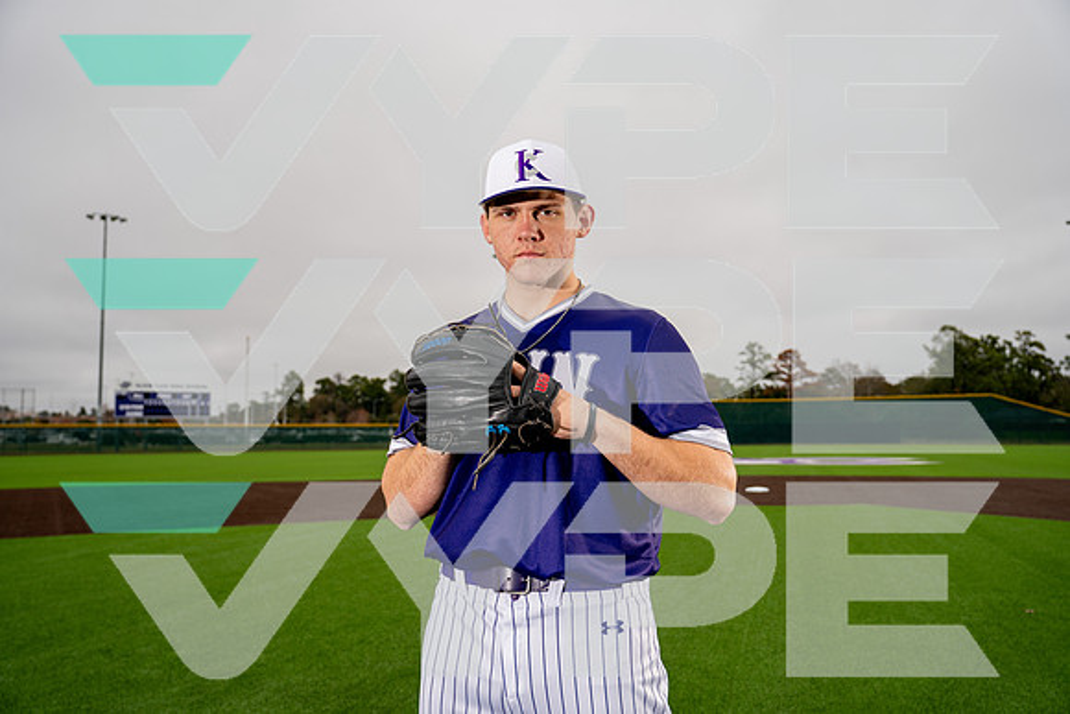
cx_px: 535
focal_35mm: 30
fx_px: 892
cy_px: 357
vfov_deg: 43.6
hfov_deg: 61.9
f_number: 4
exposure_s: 1/1250
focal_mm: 30
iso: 100
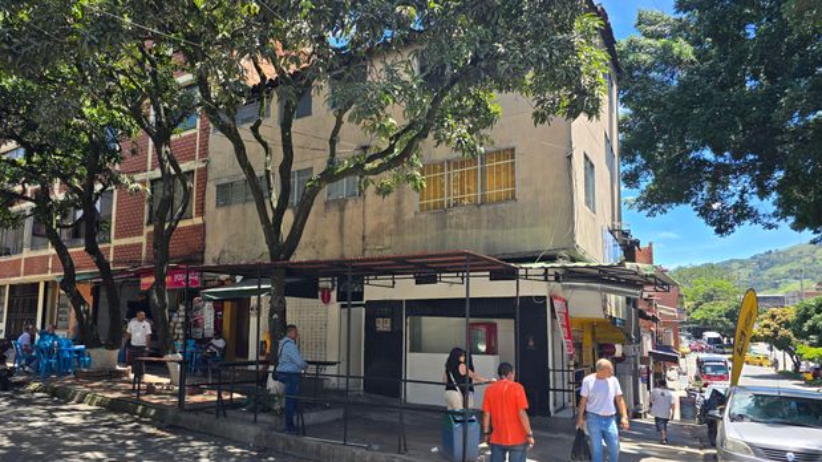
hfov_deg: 69.8
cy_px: 268
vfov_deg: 42.7
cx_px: 382
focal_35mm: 27
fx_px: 588
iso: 12
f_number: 1.7
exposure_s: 1/246
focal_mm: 6.3
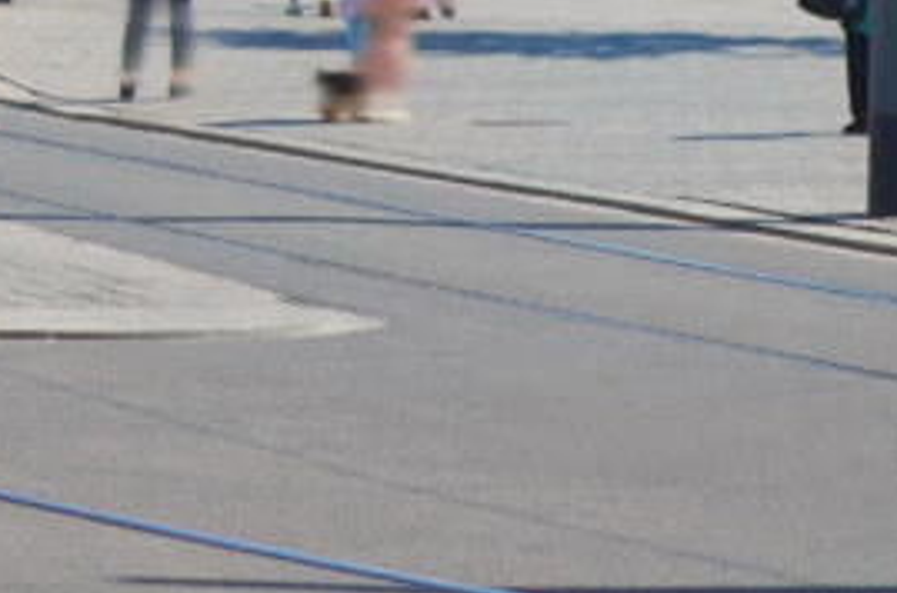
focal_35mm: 234
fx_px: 5822
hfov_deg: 8.5
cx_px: -657
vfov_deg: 5.8
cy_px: -145
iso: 100
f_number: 2.8
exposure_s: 1/2000
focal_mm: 35
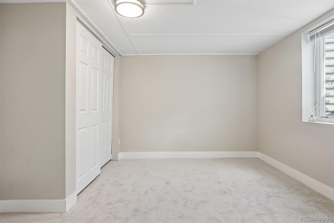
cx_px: 167
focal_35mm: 18
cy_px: 112
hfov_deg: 90.0
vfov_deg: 67.4
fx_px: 167
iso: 400
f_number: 8
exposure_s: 1/13
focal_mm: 12
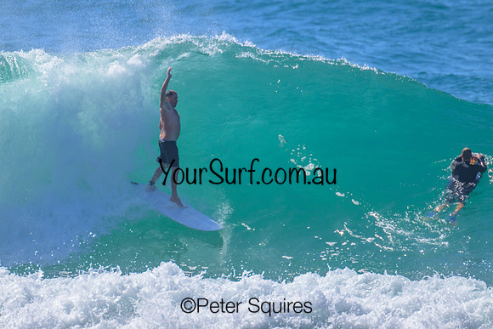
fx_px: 12711
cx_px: 207
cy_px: 141
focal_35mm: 928
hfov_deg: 2.2
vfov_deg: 1.5
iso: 1000
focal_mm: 800
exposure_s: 1/2000
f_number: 11
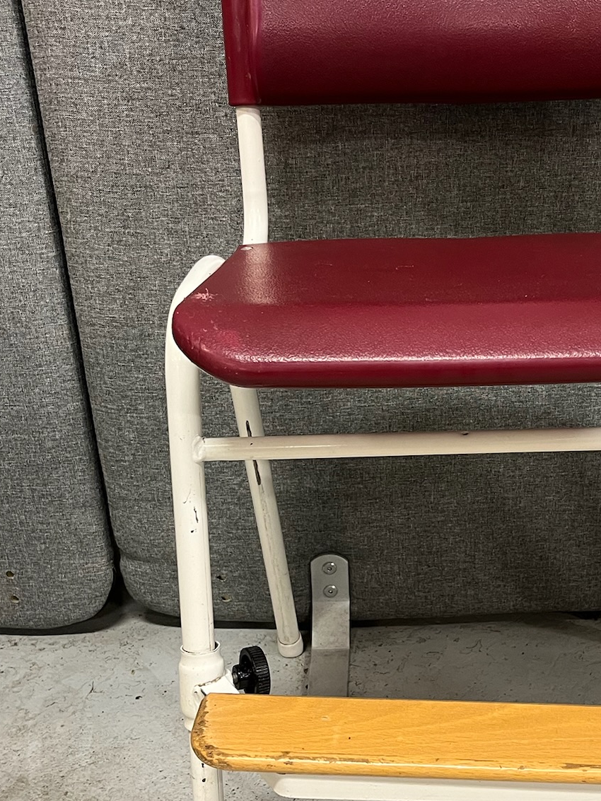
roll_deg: +3.7
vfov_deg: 40.4
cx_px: 454
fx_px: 1088
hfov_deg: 30.3
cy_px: 430
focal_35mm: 47
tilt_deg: -25.3
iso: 200
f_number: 1.6
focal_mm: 5.1
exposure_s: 1/50
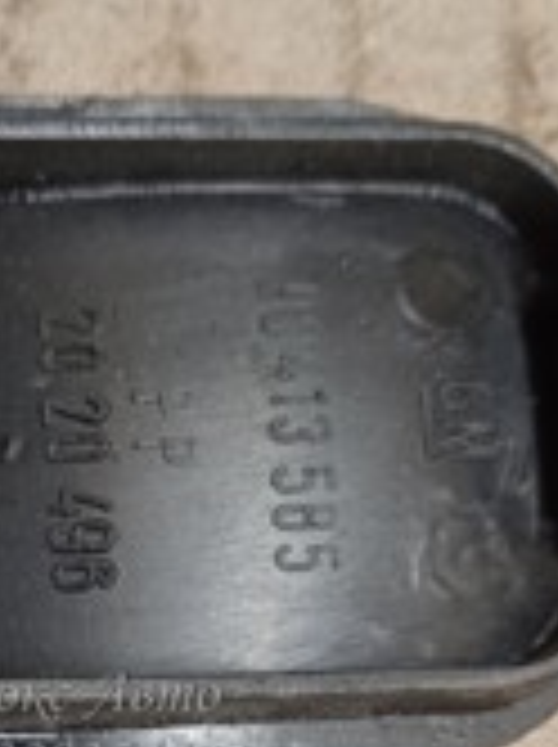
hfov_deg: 17.9
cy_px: 788
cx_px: 54
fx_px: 1745
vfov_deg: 23.0
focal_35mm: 81
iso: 230
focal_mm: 3.43
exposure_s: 1/33.3
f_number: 2.2
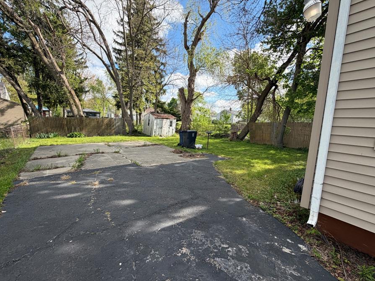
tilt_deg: -9.6
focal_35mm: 16
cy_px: 147
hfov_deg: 94.5
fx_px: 173
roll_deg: -1.9
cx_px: 188
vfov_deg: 78.1
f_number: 2.2
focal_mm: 2.22
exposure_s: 1/502
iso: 40
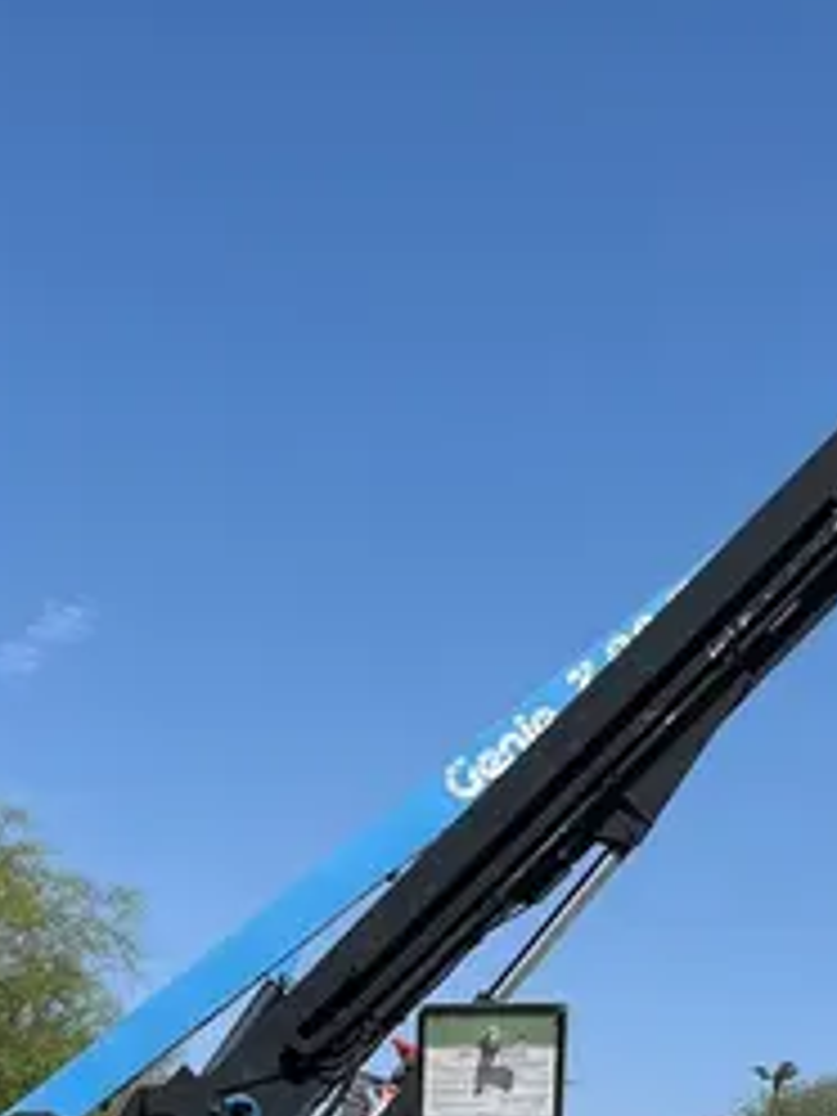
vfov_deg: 22.4
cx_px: 166
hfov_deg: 19.0
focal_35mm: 77
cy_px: 1487
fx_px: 2482
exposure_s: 1/4854
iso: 50
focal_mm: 5.1
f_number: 1.6
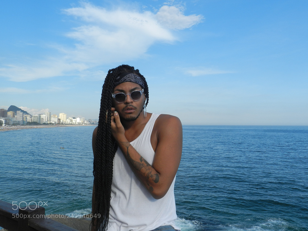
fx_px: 285
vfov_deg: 44.2
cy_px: 116
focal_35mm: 32
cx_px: 154
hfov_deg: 56.8
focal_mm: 5.6
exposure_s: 1/1000
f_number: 4
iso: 160
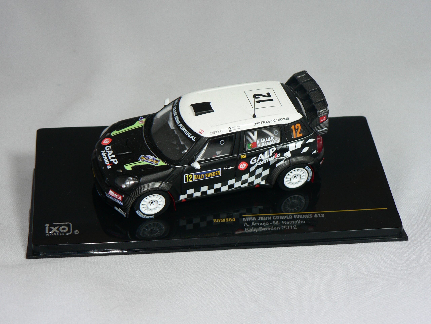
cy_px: 162
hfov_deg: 21.5
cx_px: 216
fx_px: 1133
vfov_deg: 16.2
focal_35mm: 91
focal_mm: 15.2
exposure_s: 1/60
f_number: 3.2
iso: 80
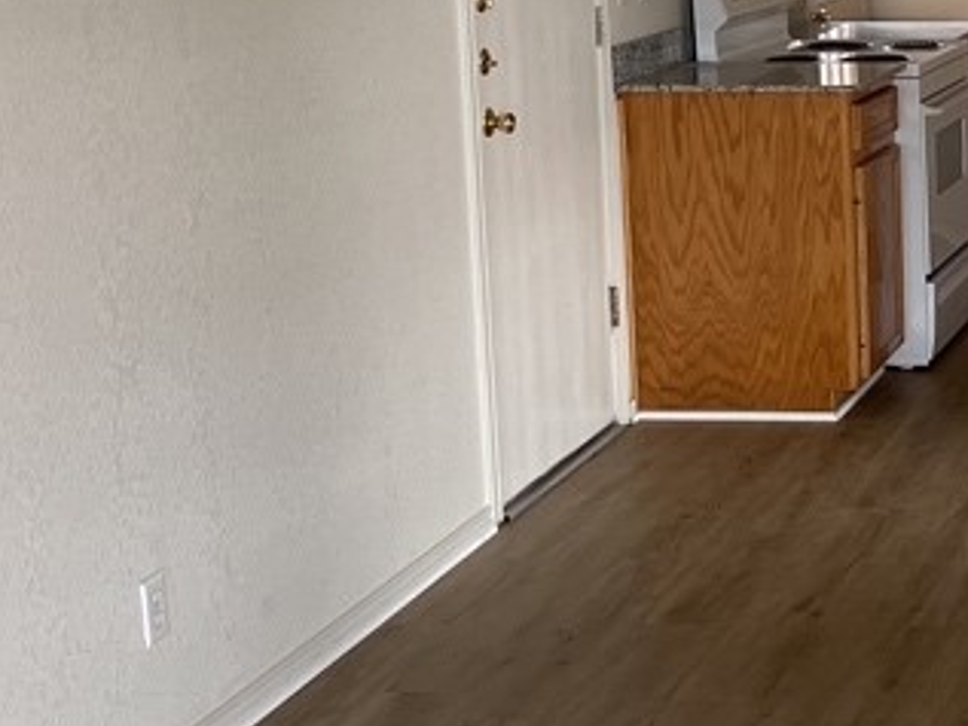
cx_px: 1313
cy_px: 177
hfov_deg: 20.8
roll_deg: +1.0
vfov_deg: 17.5
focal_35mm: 84
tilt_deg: -7.9
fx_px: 2350
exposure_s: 1/60
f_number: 1.5
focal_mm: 5.7
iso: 250
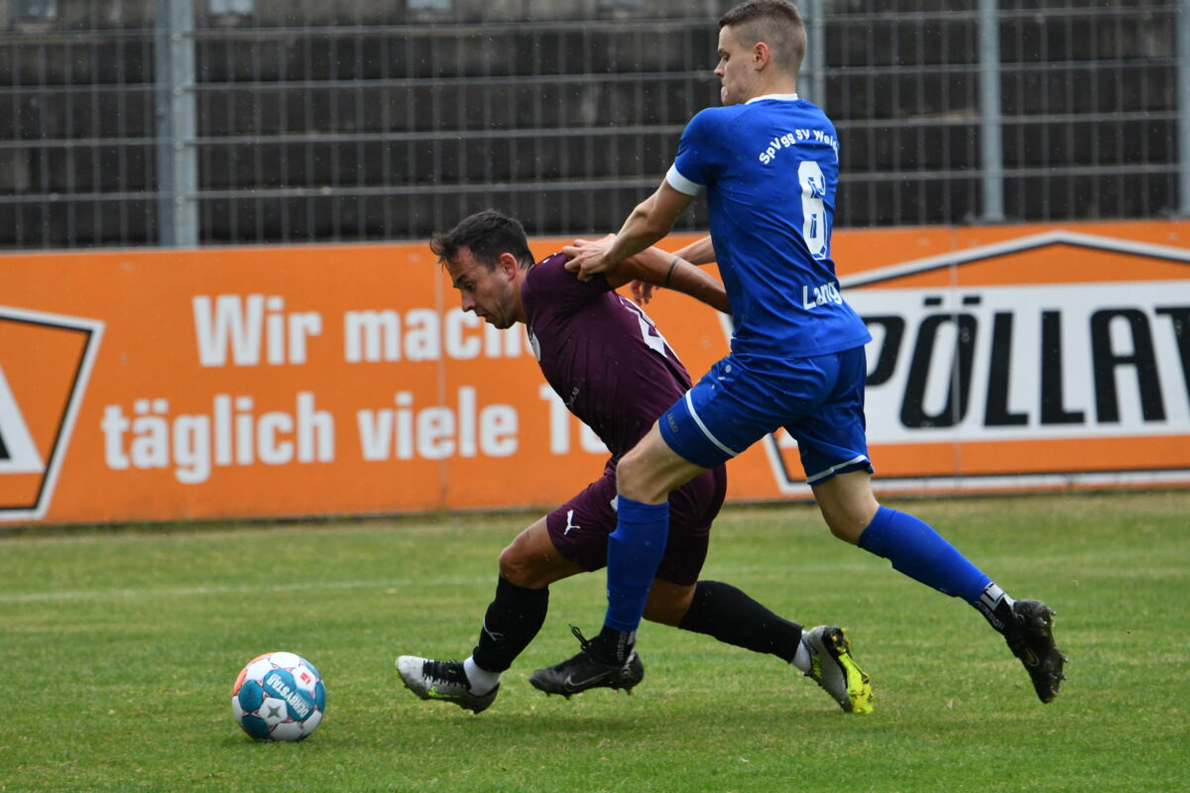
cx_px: 595
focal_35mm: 465
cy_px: 396
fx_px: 15370
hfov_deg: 4.4
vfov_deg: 3.0
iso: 1600
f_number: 5.6
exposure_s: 1/1000
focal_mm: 310
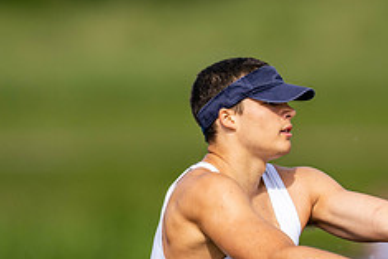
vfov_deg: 0.9
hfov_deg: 1.4
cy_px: 169
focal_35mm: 1481
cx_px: 385
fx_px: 15971
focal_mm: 600
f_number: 4
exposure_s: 1/2500
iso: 280
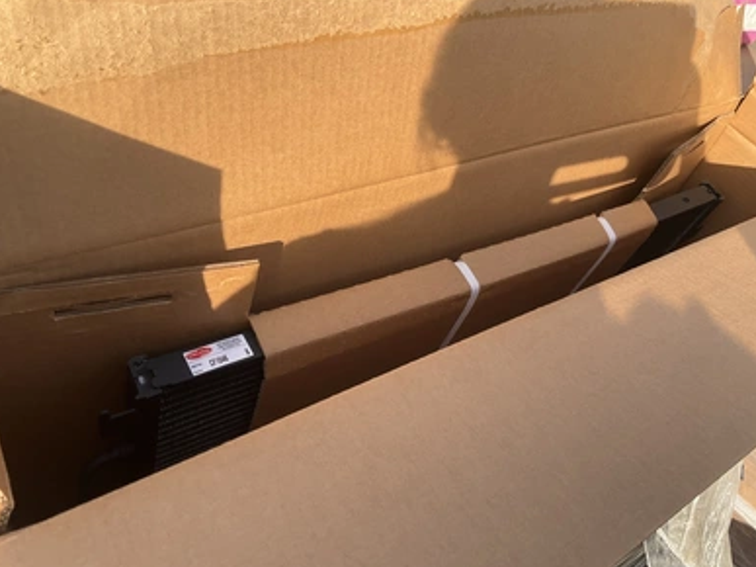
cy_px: 280
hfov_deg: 60.0
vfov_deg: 46.8
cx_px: 385
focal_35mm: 30
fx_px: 655
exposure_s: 1/683
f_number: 1.8
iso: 25
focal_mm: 3
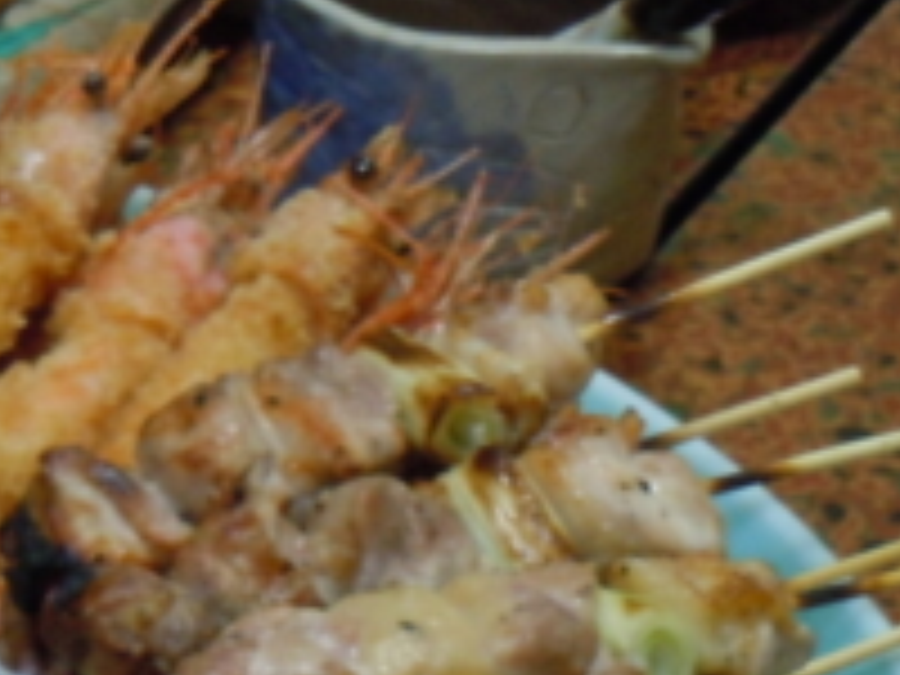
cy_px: 742
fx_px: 7956
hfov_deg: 6.4
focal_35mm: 306
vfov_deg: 4.8
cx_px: -414
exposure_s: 1/10
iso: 400
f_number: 4.5
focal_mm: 18.3
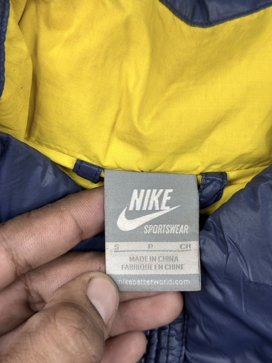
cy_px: 182
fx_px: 503
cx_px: 136
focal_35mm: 48
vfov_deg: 39.7
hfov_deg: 30.3
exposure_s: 1/121
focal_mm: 6.76
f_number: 1.78
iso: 50
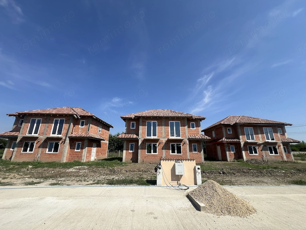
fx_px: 115
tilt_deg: +16.3
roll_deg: -1.1
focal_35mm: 13
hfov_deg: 106.2
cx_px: 153
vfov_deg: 89.9
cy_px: 115
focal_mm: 1.57
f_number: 1.8
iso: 32
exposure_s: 1/1698
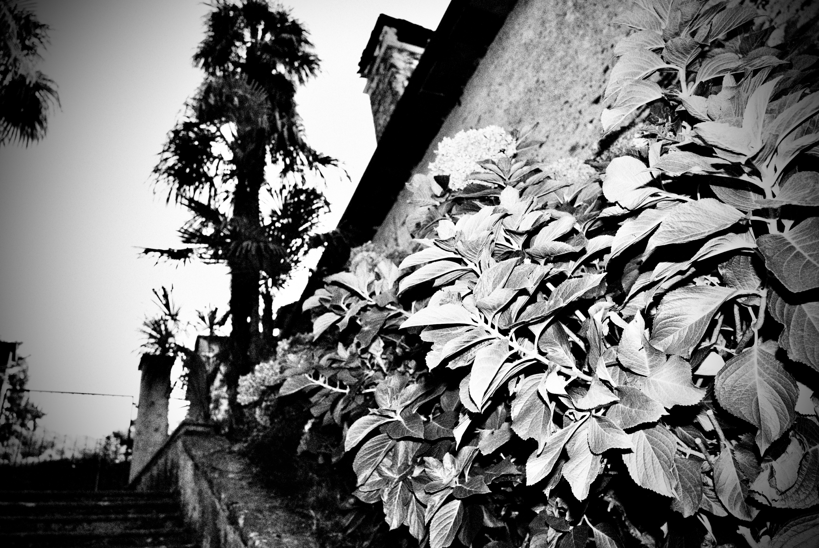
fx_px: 638
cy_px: 274
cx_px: 410
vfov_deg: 46.5
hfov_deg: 65.4
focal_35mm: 28
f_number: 4
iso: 200
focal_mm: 28
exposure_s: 1/200
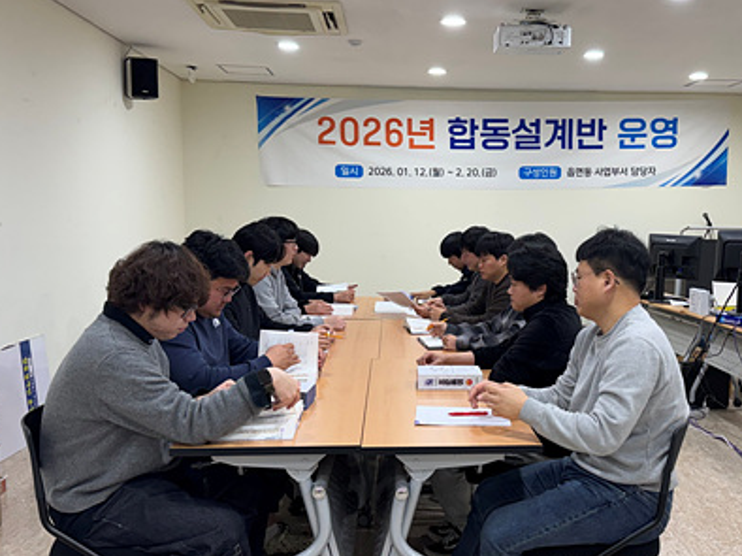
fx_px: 835
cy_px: 311
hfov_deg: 47.5
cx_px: 454
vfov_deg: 36.7
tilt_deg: -8.8
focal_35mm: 39
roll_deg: -1.9
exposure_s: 1/120
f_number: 1.78
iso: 160
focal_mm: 6.76
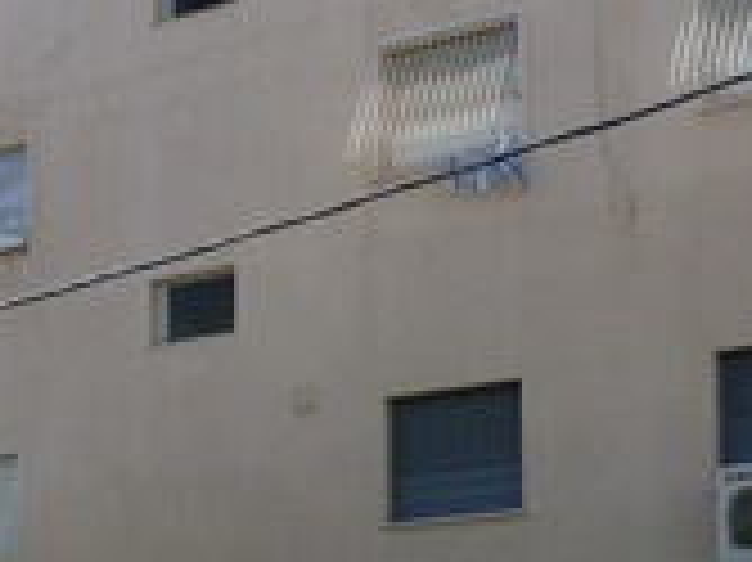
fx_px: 2496
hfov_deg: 16.5
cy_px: 508
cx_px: -126
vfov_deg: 12.8
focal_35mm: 115
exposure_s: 1/400
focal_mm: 4.3
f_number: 4
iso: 100
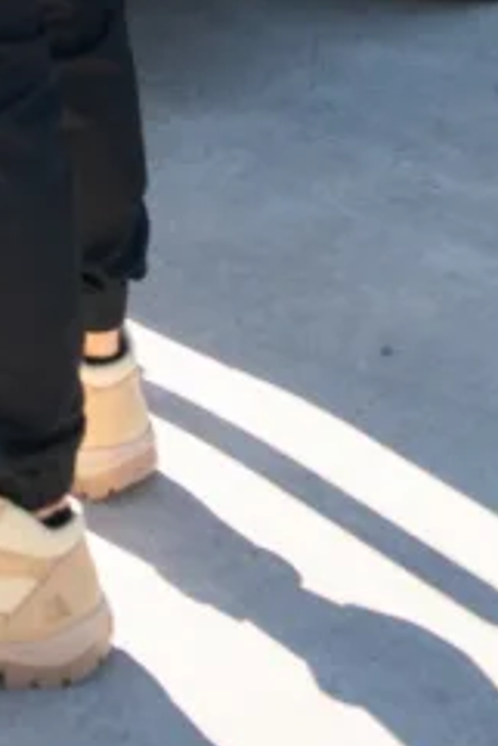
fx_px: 2548
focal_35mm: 123
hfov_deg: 11.2
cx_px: 311
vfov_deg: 14.4
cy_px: -647
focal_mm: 29
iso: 200
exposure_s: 1/500
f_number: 2.8
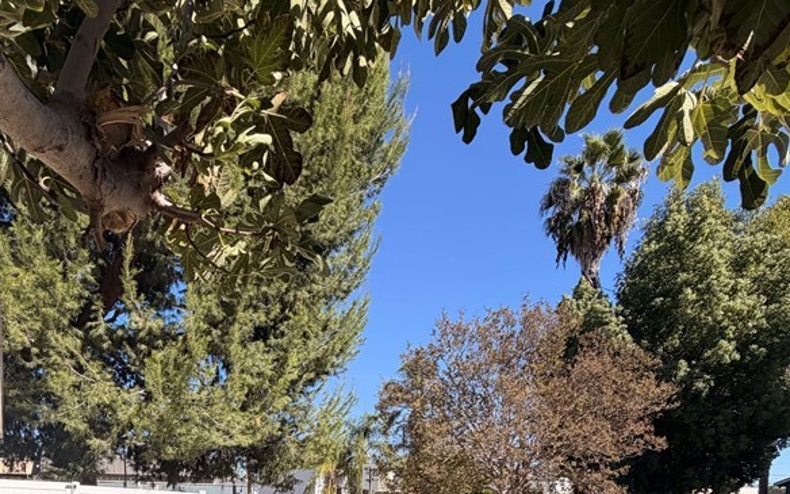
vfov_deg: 37.9
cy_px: 567
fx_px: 560
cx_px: 281
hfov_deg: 68.9
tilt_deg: -4.4
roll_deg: -0.8
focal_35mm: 26
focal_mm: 2.22
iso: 25
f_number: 2.2
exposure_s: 1/830
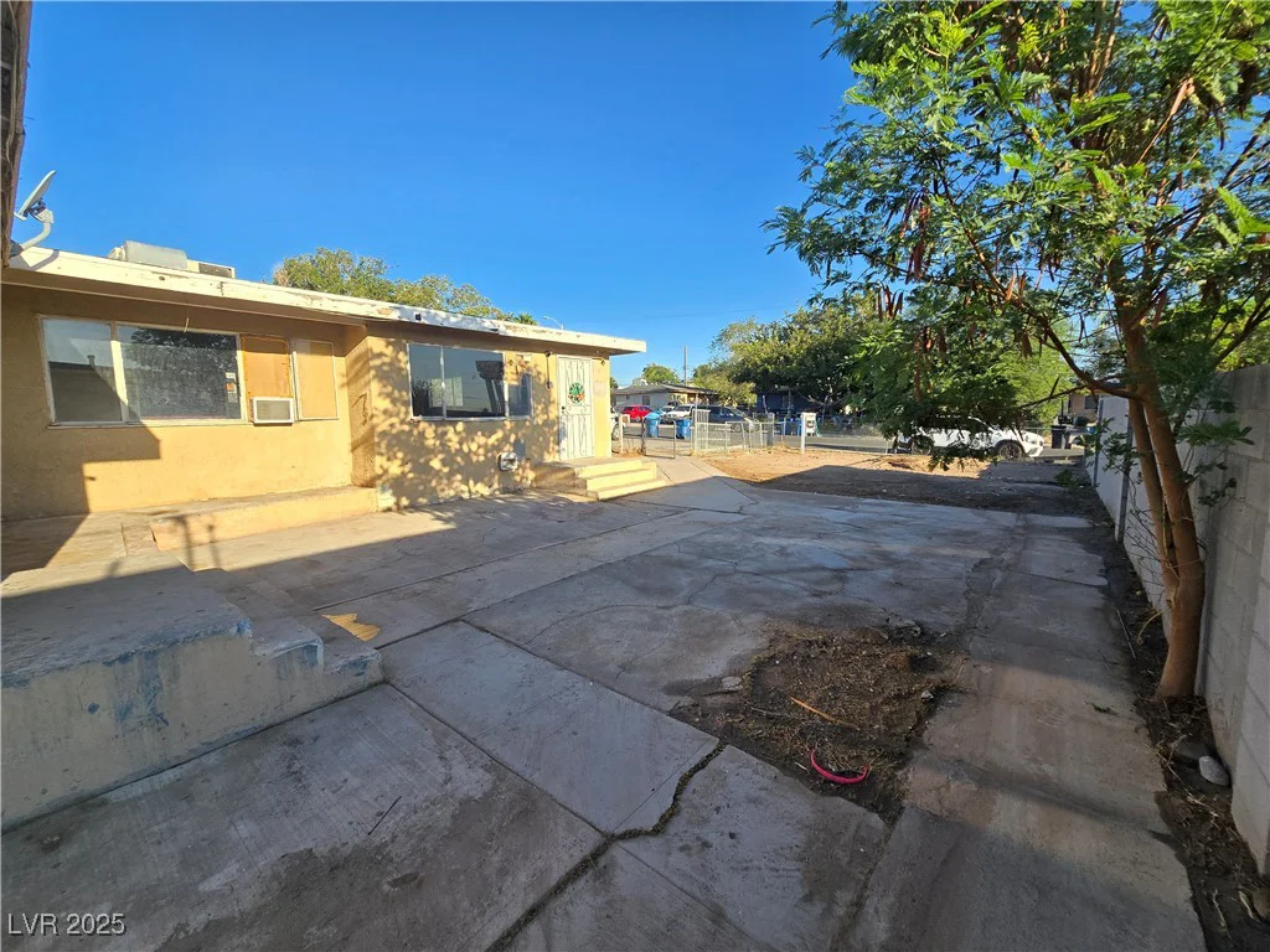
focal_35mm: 13
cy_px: 476
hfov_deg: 106.2
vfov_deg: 89.9
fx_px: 477
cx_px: 635
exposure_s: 1/1332
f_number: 2.2
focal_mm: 2.2
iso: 50
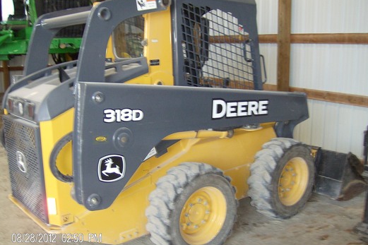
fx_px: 399
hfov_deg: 49.6
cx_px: 181
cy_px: 127
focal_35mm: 39
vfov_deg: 34.2
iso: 200
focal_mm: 6
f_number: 2.8
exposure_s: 1/60
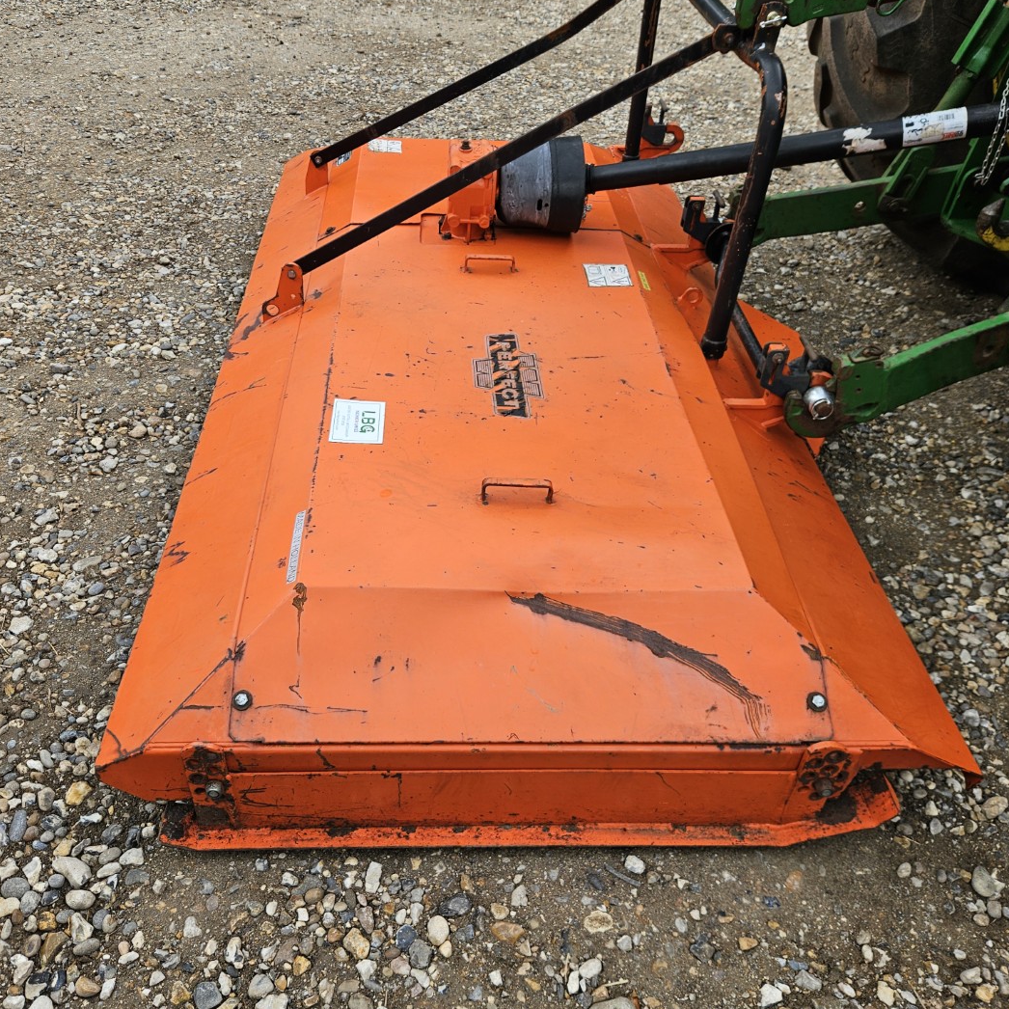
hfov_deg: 57.3
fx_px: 923
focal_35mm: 28
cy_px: 492
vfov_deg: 57.3
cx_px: 474
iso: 25
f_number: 1.8
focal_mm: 5.4
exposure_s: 1/245
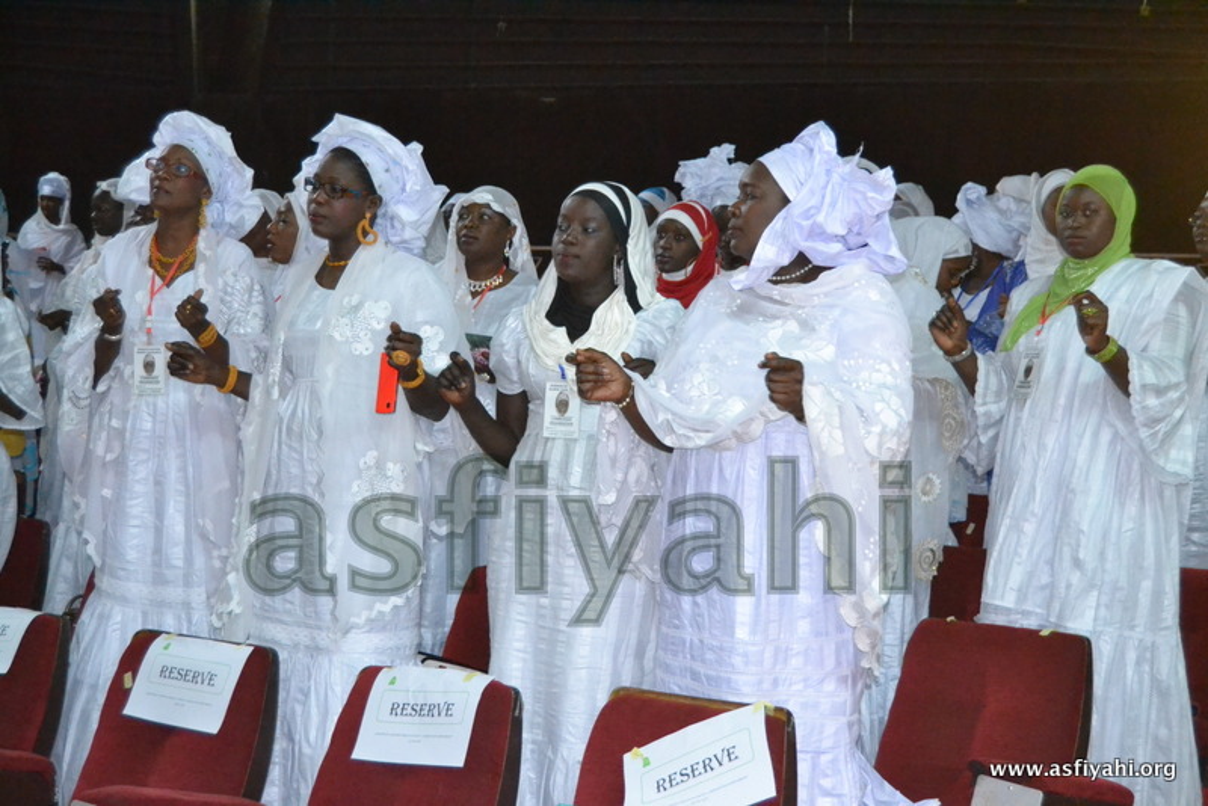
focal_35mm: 57
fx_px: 1913
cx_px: 604
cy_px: 403
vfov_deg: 23.8
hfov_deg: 35.0
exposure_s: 1/125
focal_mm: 38
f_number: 4.8
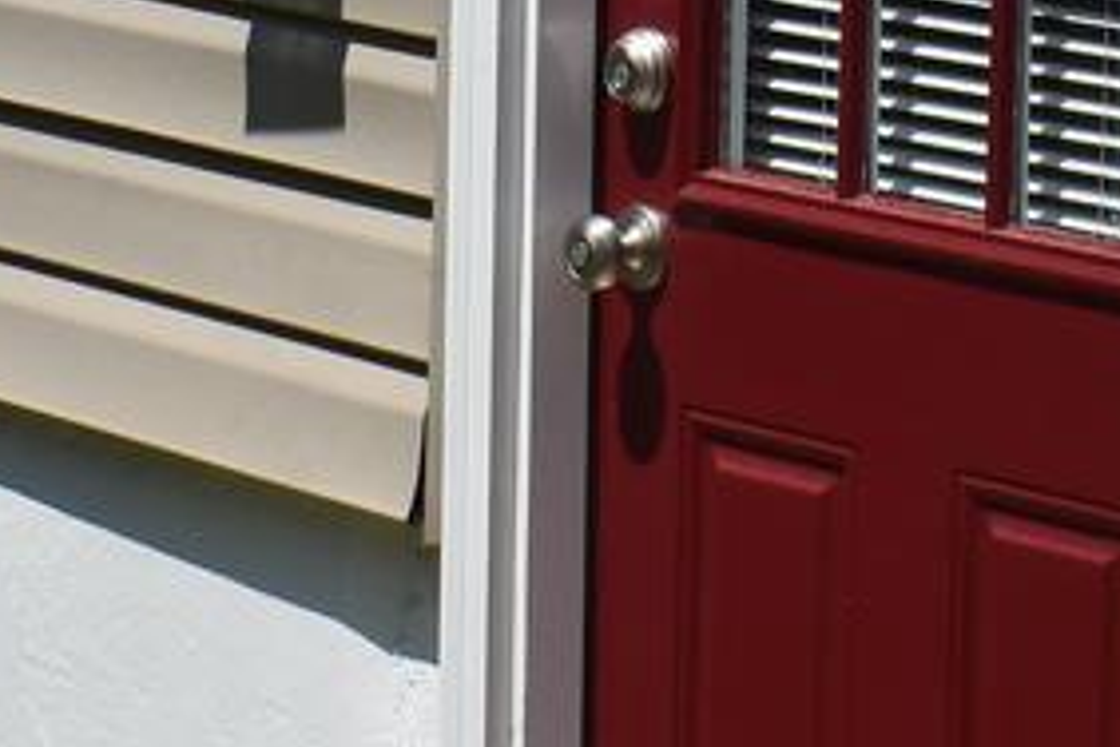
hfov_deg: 9.4
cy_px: -352
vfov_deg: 6.2
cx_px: 838
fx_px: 6782
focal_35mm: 218
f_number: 10
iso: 100
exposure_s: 1/400
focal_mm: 20
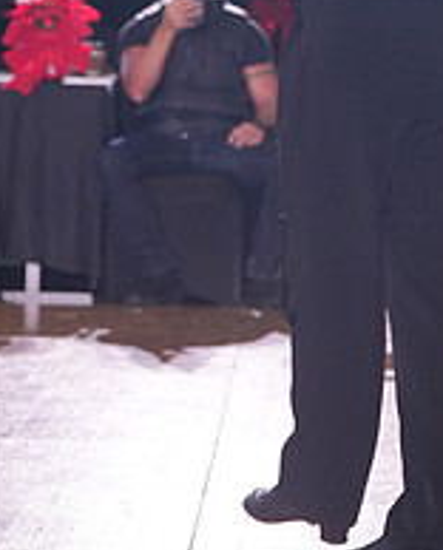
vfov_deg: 7.2
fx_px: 4346
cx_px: 442
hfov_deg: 5.8
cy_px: -102
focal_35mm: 266
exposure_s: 1/400
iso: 1600
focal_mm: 95
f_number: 4
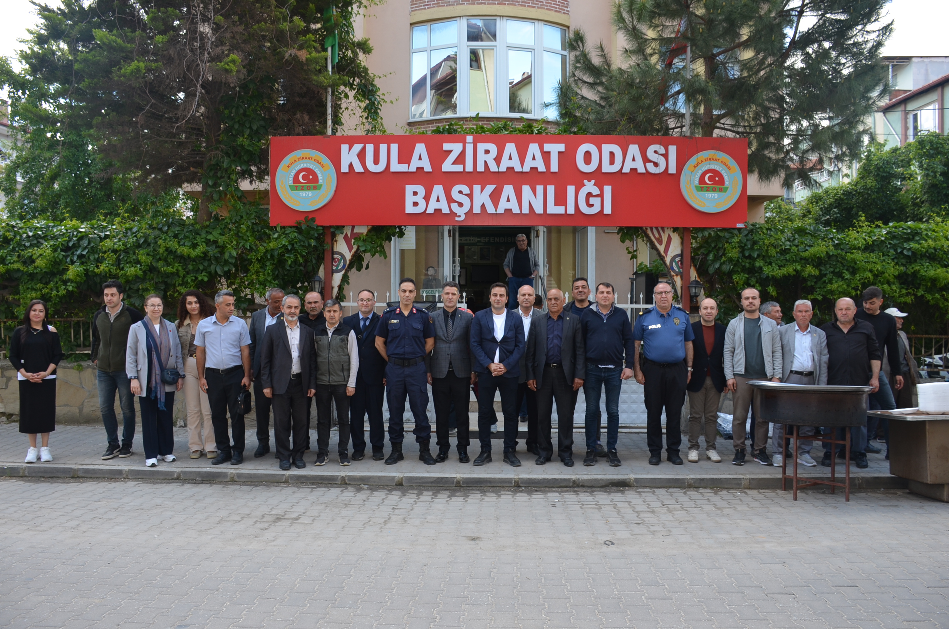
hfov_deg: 67.5
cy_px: 314
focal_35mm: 27
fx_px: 710
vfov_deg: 47.7
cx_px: 474
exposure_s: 1/125
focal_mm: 18
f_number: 5.6
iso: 200
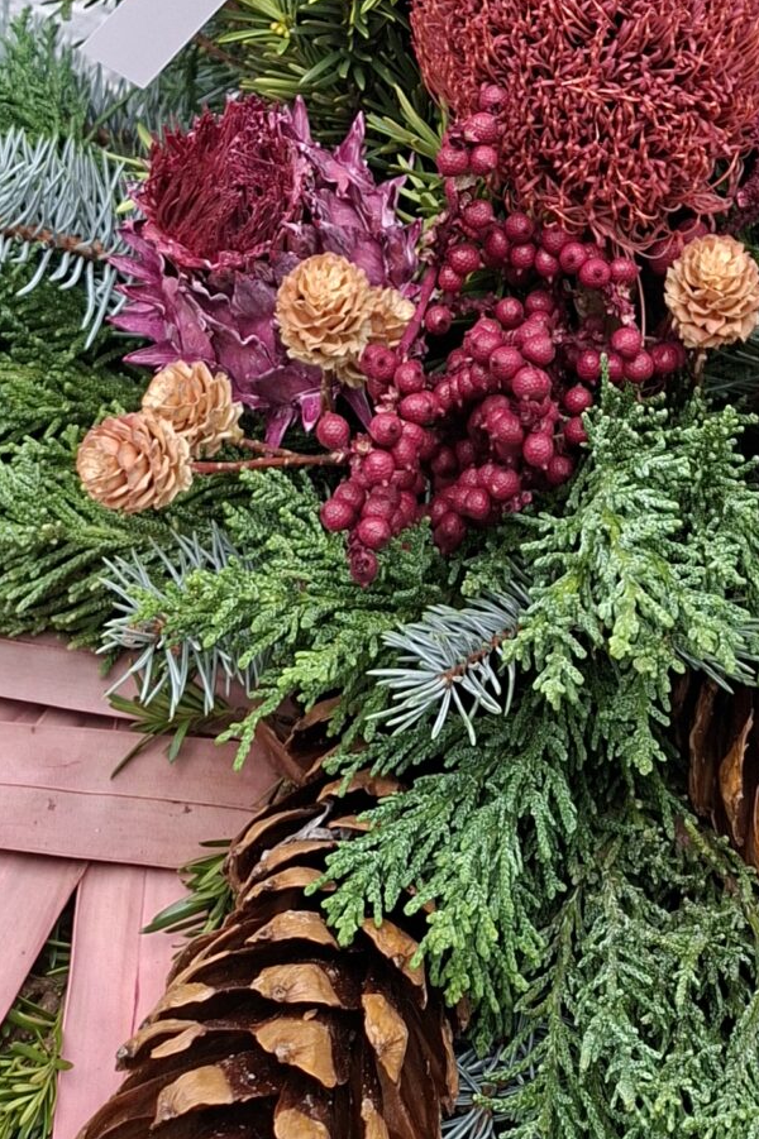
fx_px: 2152
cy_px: -255
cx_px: 583
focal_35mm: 68
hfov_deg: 19.8
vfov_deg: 26.2
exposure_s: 1/100
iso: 64
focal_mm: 5.54
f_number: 1.8
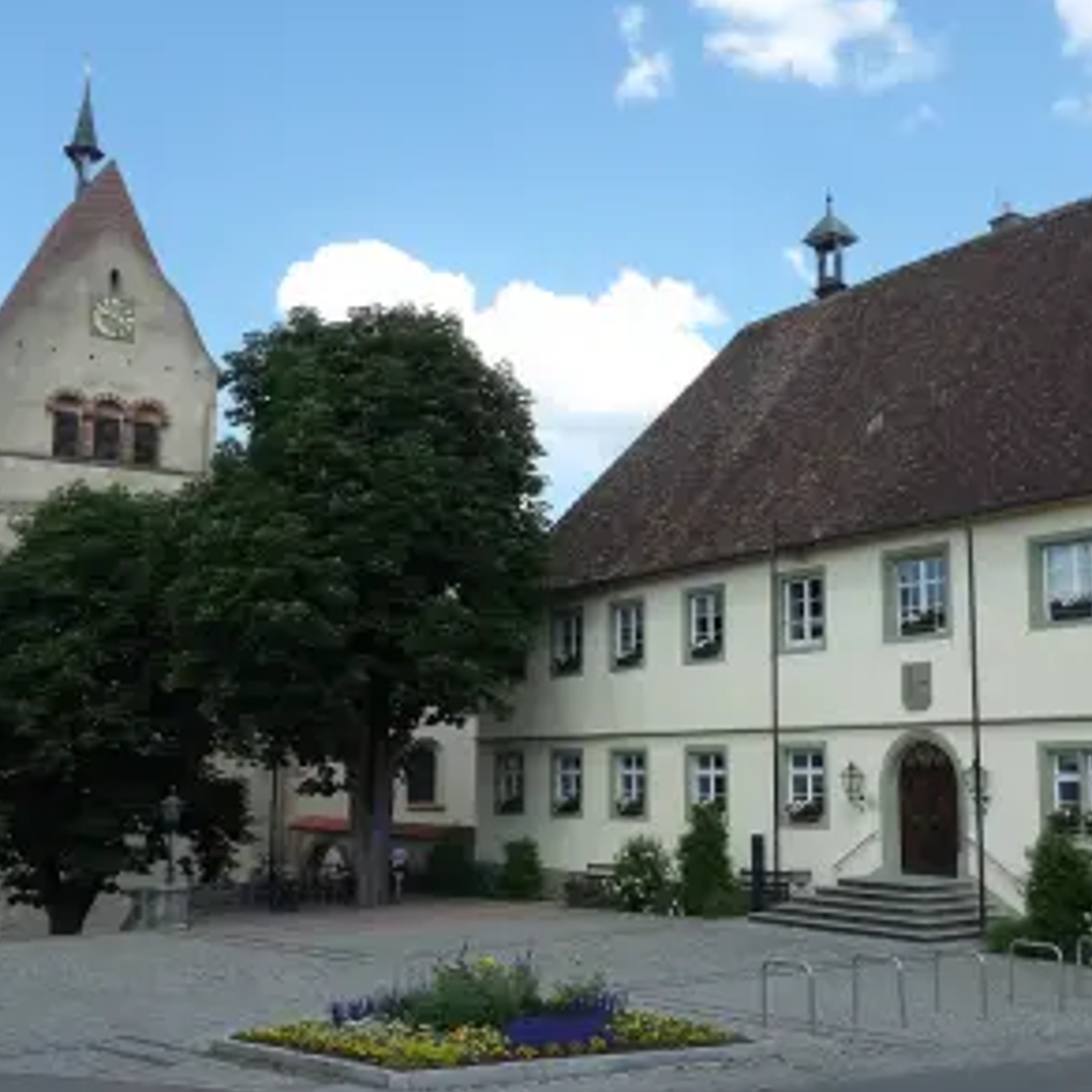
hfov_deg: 41.8
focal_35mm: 40
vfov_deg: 41.9
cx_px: 613
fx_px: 1428
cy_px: 553
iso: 100
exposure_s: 1/524
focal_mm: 5.9
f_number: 3.6
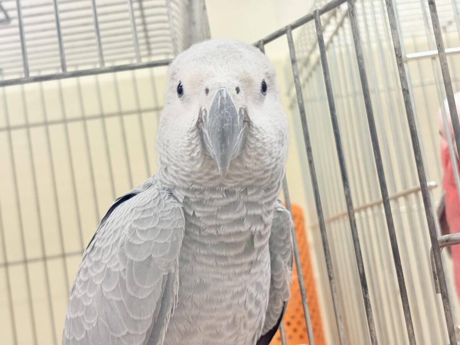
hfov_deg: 36.8
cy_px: 172
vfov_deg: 28.0
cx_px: 230
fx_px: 691
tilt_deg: +6.7
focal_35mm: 52
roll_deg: +9.6
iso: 32
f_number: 1.6
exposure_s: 1/50
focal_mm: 5.96
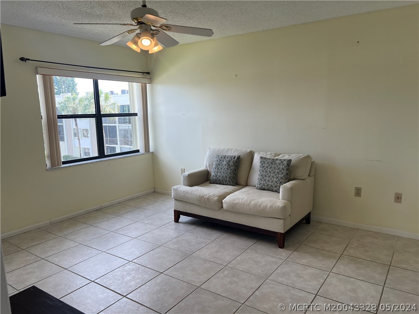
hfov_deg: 67.3
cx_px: 210
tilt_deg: -8.7
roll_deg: +1.9
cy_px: 157
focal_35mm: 26
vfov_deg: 53.1
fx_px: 315
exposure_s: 1/272
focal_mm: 5.7
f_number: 1.5
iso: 40
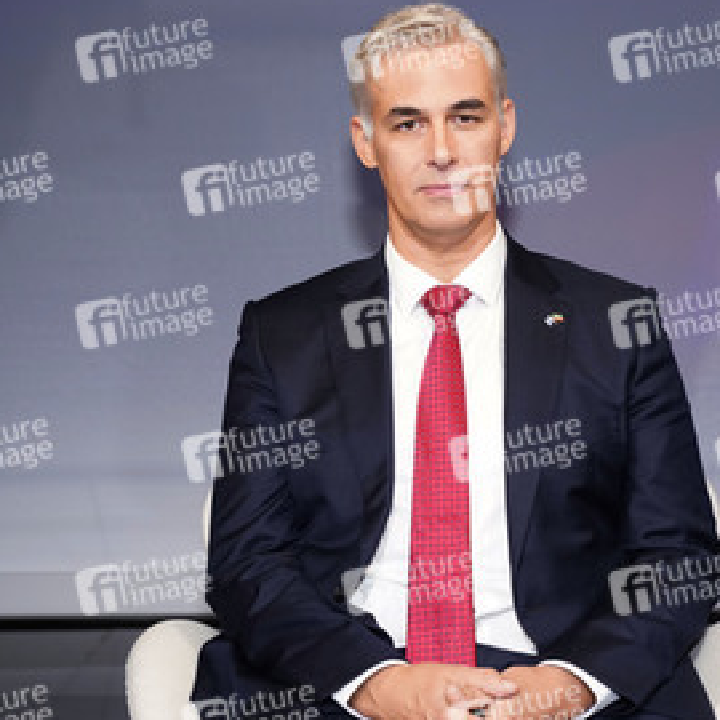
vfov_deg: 25.4
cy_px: 384
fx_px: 1600
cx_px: 447
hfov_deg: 25.3
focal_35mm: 68
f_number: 5
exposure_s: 1/125
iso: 2000
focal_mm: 48
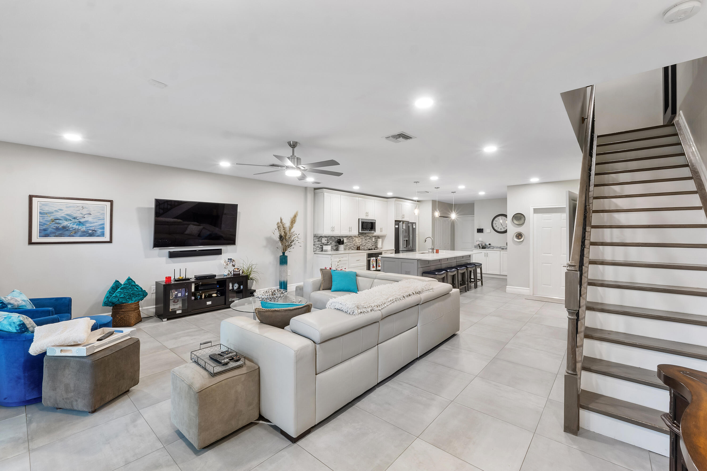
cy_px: 236
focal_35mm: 15
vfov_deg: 77.3
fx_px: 295
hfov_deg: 100.4
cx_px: 354
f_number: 11
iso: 160
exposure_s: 1/2.5
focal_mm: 10
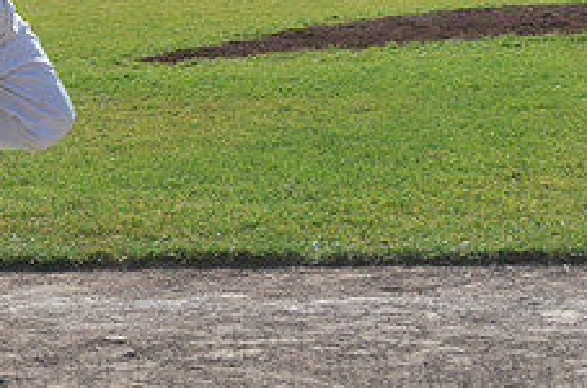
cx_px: 88
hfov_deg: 12.1
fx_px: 2748
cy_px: 43
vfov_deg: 8.0
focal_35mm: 169
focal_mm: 44
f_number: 11
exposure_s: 1/500
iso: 400
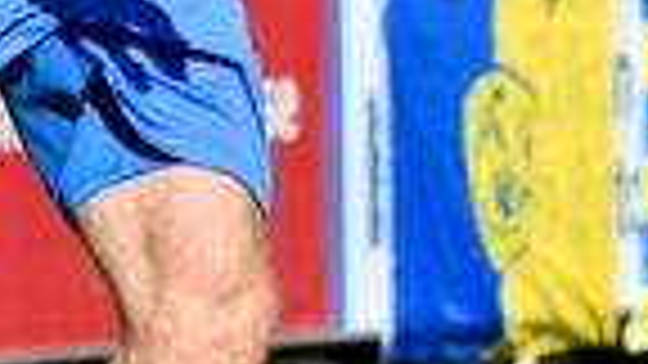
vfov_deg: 1.5
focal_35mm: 834
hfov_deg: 2.6
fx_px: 14330
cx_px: -436
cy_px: -348
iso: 160
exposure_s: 1/1600
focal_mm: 112
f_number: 4.8
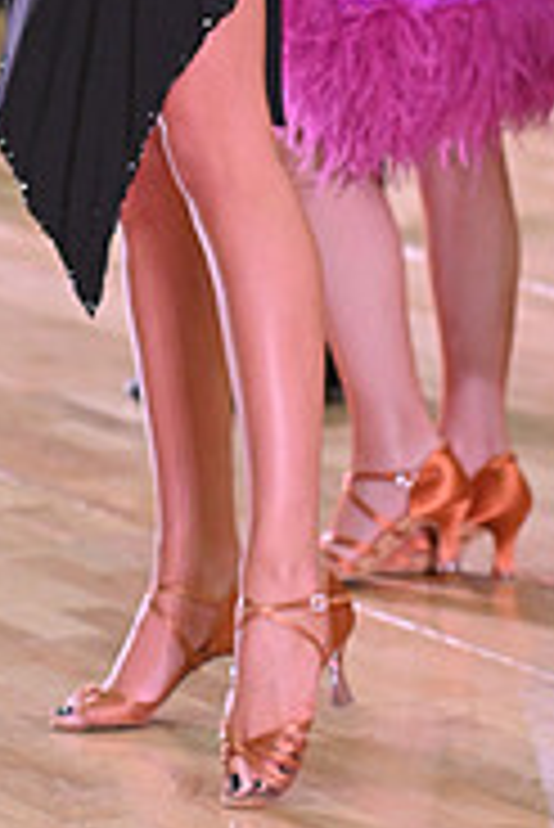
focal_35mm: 384
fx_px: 8847
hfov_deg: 3.6
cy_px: -189
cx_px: 453
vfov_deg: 5.3
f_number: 4
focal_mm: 122
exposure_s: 1/400
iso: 3200
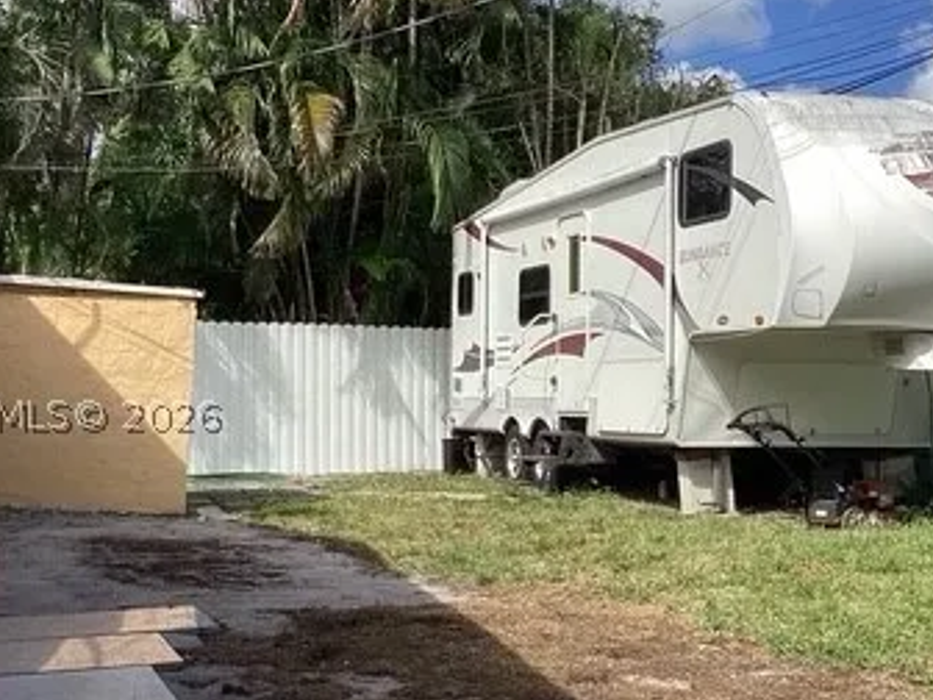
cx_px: 553
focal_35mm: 59
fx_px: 1590
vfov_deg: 24.8
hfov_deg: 32.6
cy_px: 414
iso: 25
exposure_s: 1/1404
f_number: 2.4
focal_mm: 3.3
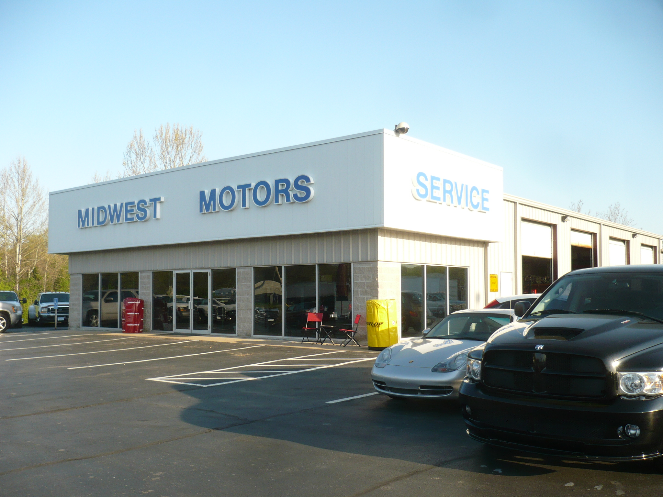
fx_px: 670
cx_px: 332
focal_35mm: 35
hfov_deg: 52.6
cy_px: 248
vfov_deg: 40.7
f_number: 2.8
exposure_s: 1/500
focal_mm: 5.8
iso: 100
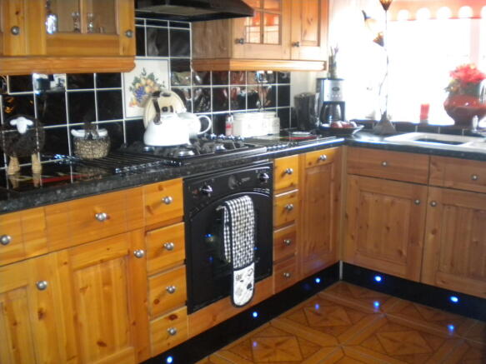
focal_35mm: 35
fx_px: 491
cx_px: 243
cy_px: 182
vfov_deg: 40.7
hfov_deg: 52.6
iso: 400
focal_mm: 6.3
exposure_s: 1/30
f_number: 3.1
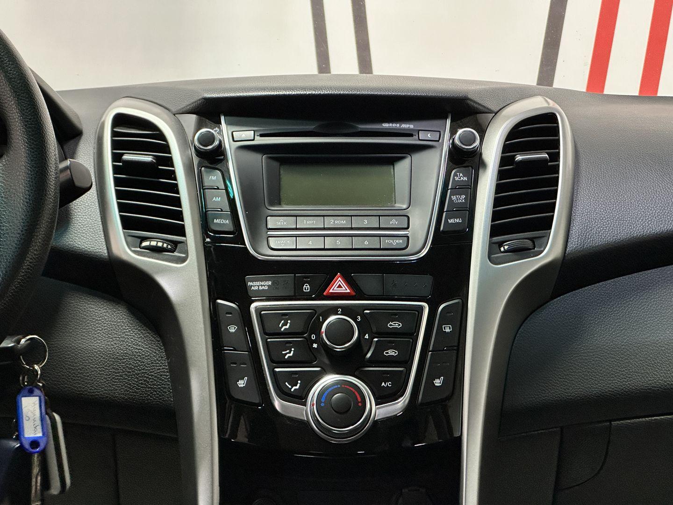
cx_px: 336
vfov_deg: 19.1
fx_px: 1497
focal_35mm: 77
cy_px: 252
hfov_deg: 25.3
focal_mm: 9
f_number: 2.8
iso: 640
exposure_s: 1/50
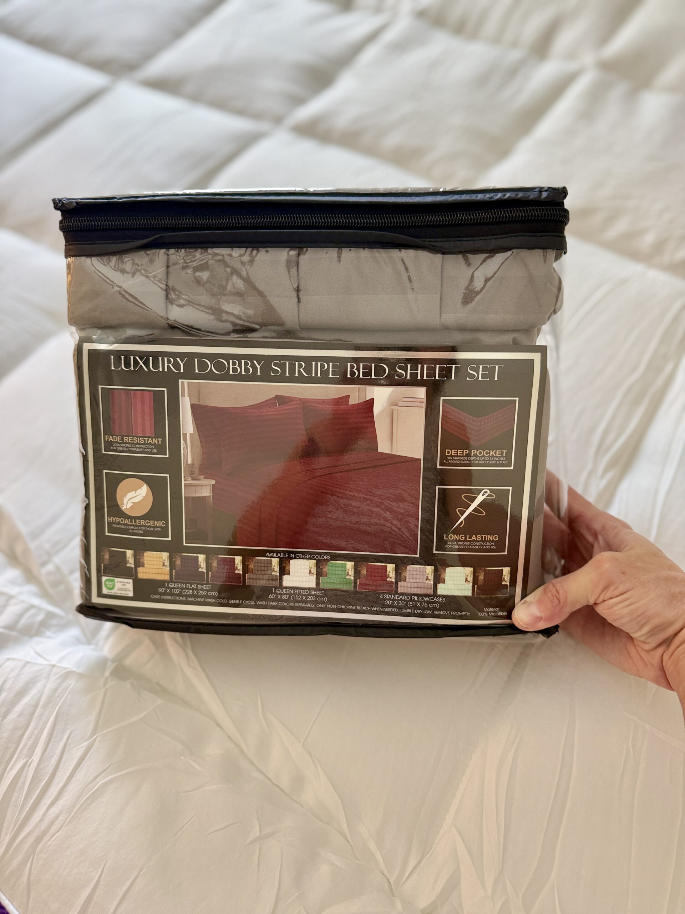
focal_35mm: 24
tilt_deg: -59.1
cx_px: 342
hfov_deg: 56.8
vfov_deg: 71.6
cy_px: 457
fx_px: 633
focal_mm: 6.76
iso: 200
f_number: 1.78
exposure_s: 1/60
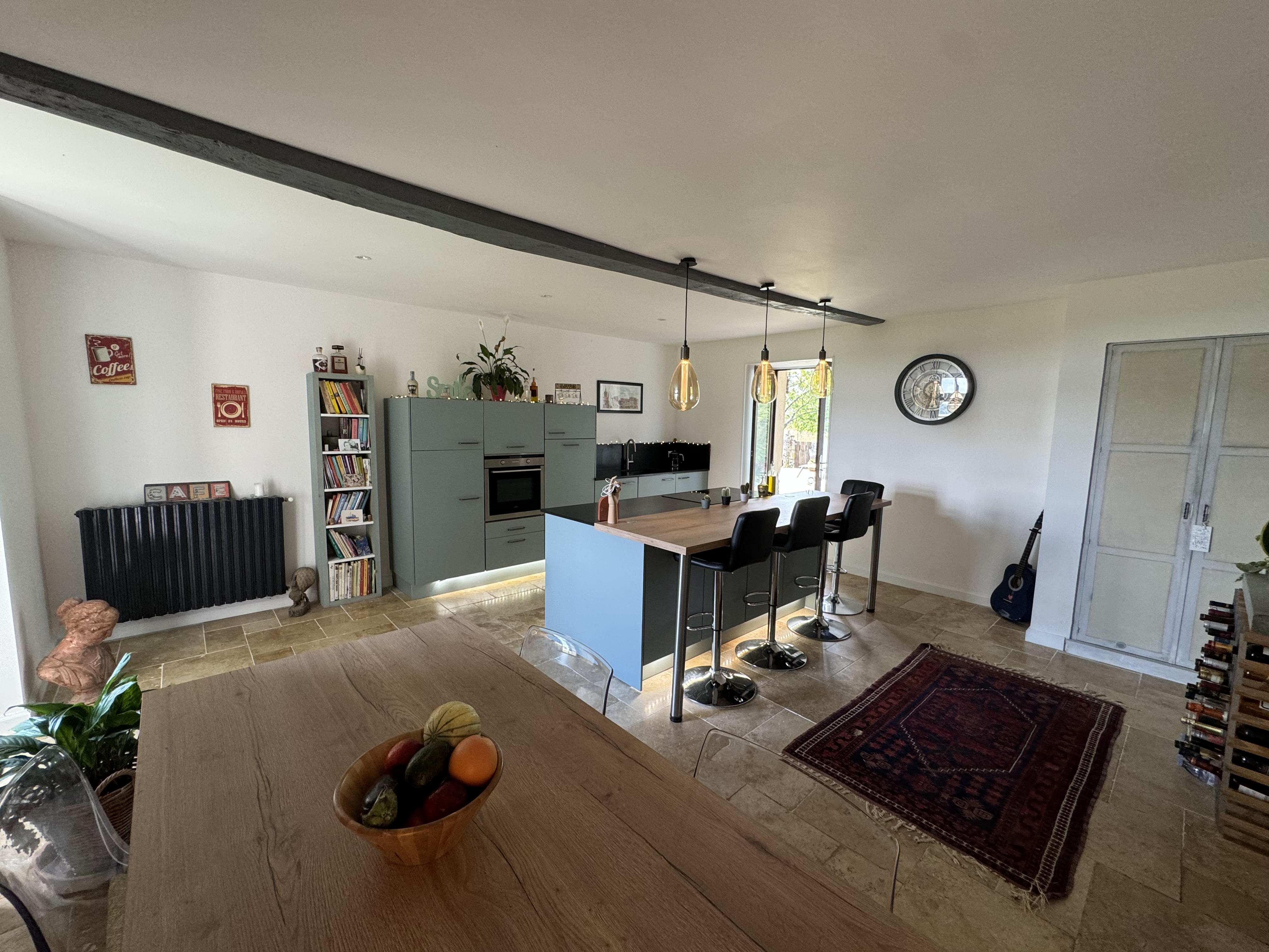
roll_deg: -0.7
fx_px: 513
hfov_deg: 102.1
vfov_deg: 85.7
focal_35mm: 14
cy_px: 476
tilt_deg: -6.8
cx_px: 634
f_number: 2.2
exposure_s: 1/99
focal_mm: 2.22
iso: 160
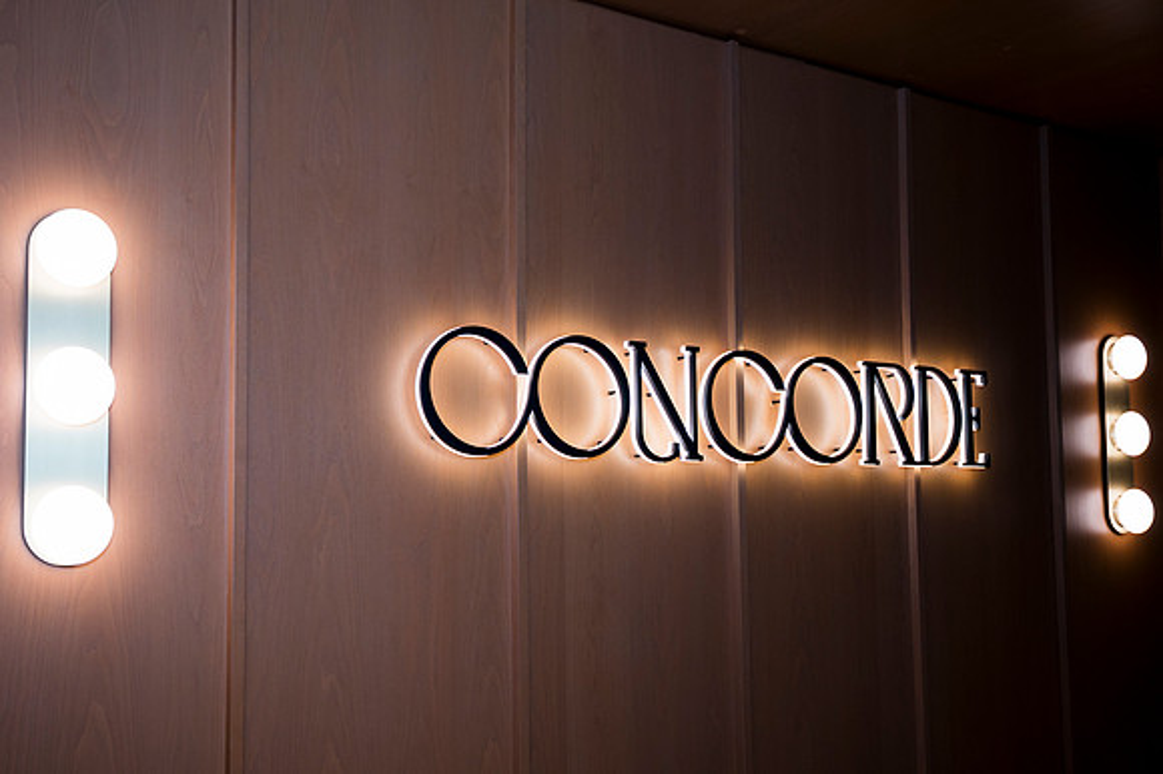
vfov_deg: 41.1
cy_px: 387
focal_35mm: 32
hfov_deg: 58.7
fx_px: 1033
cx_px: 582
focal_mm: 32
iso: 360
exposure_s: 1/160
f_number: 4.5
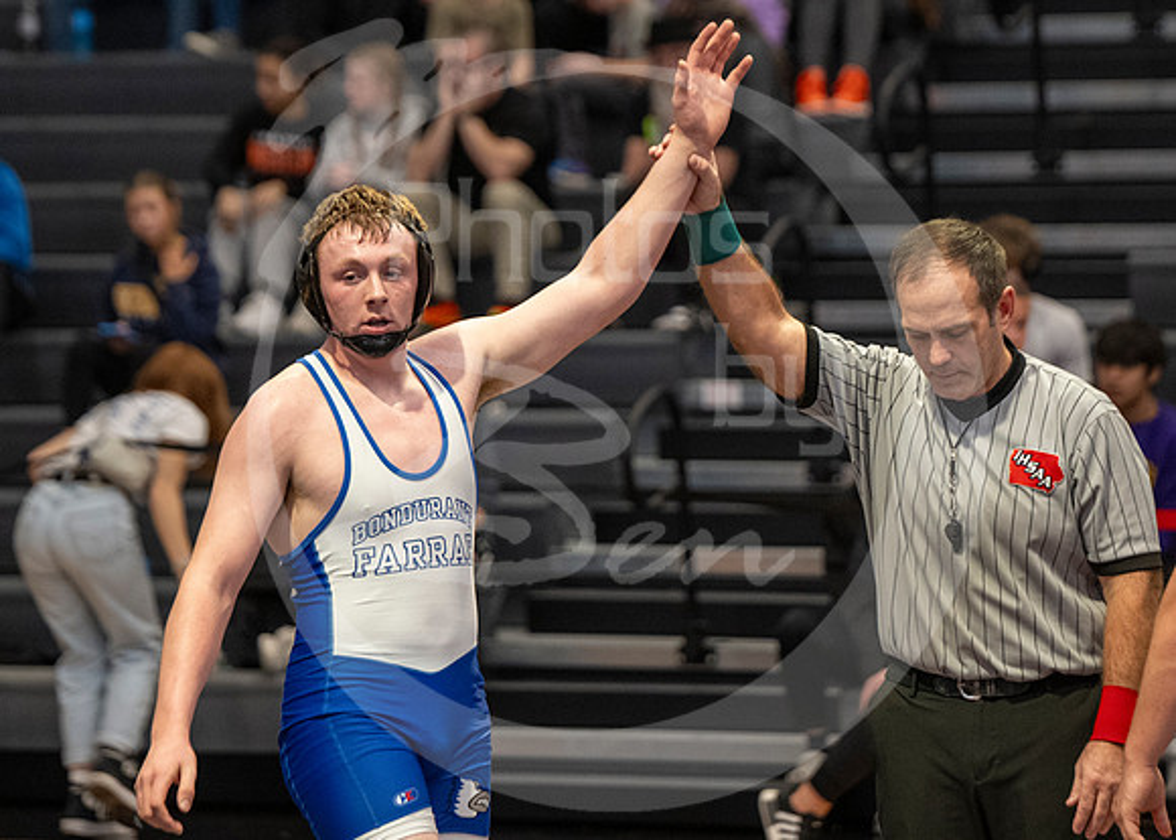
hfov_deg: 9.7
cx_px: 672
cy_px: 418
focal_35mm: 207
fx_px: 6923
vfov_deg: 6.9
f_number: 2.8
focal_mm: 120
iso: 3200
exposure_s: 1/1000
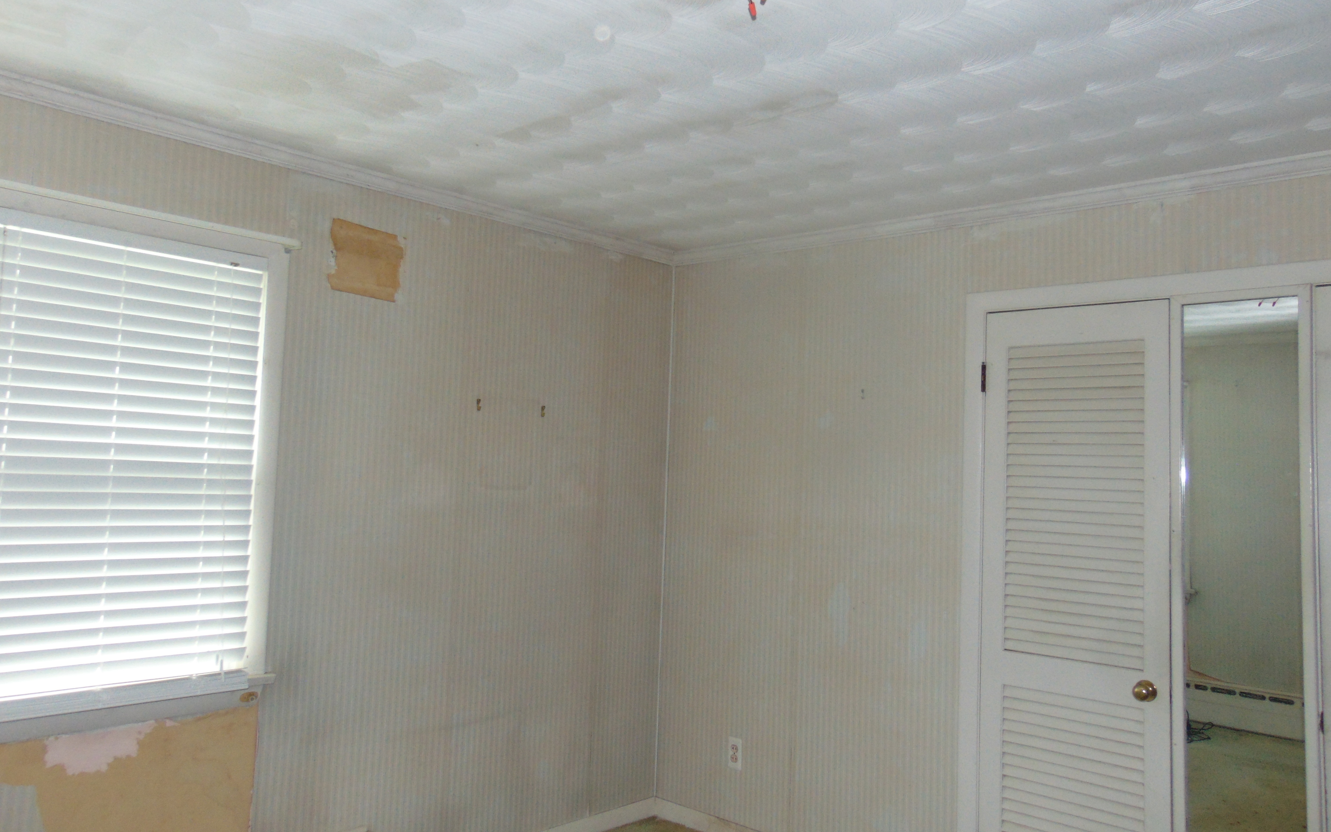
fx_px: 979
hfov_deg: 68.4
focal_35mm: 27
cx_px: 667
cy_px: 404
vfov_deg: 46.0
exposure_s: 1/30
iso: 200
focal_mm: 4.5
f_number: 3
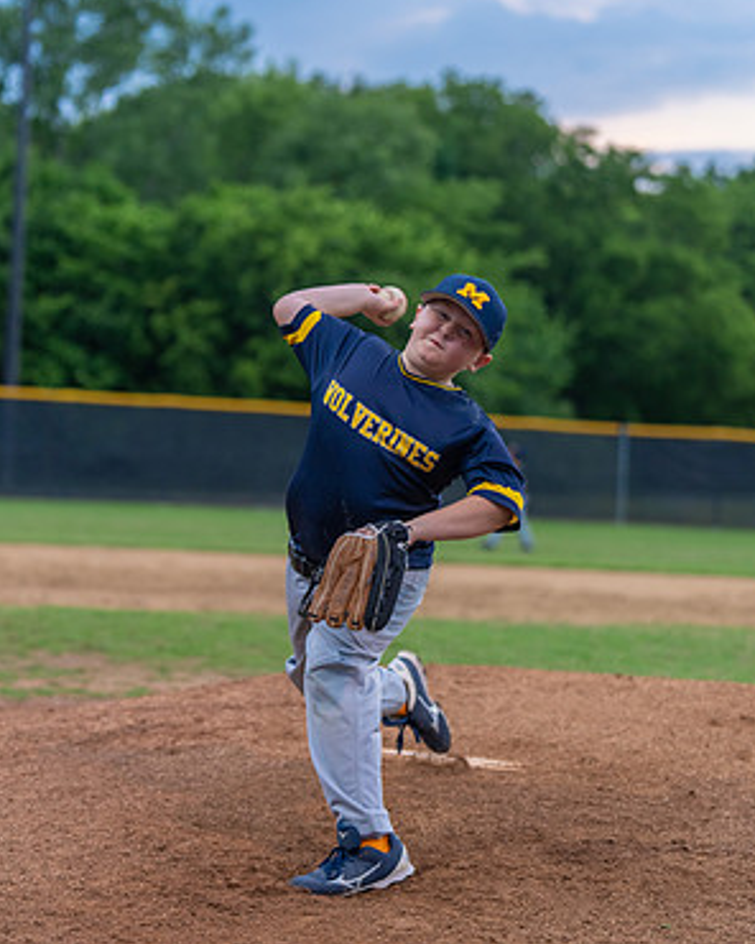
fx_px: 2681
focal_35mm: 96
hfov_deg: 16.0
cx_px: 380
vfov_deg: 19.9
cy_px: 372
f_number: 2.8
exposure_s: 1/1000
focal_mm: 84
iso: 1250
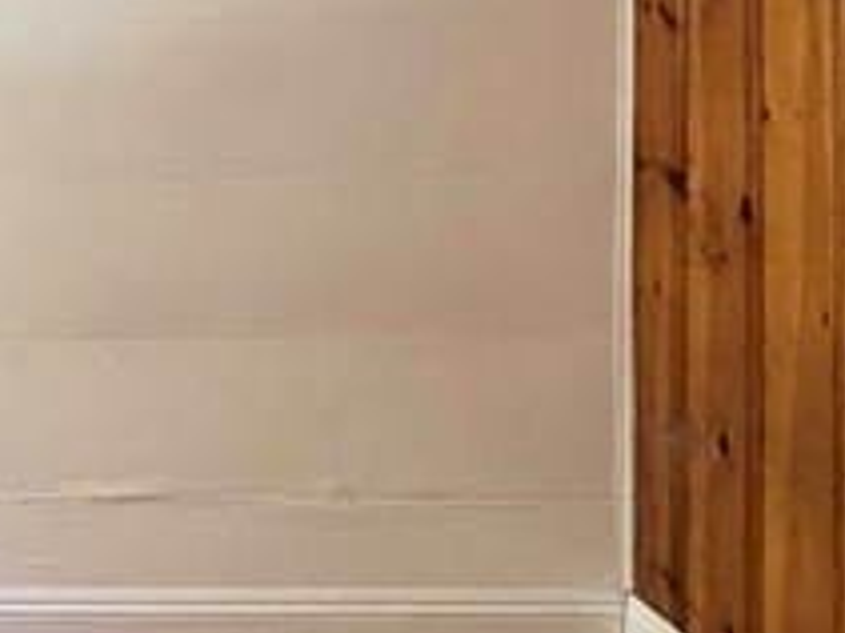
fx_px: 1659
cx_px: -292
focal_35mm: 68
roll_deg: +2.7
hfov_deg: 24.4
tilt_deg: -1.4
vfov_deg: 20.8
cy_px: -8
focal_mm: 2.22
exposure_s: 1/121
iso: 250
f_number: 2.2
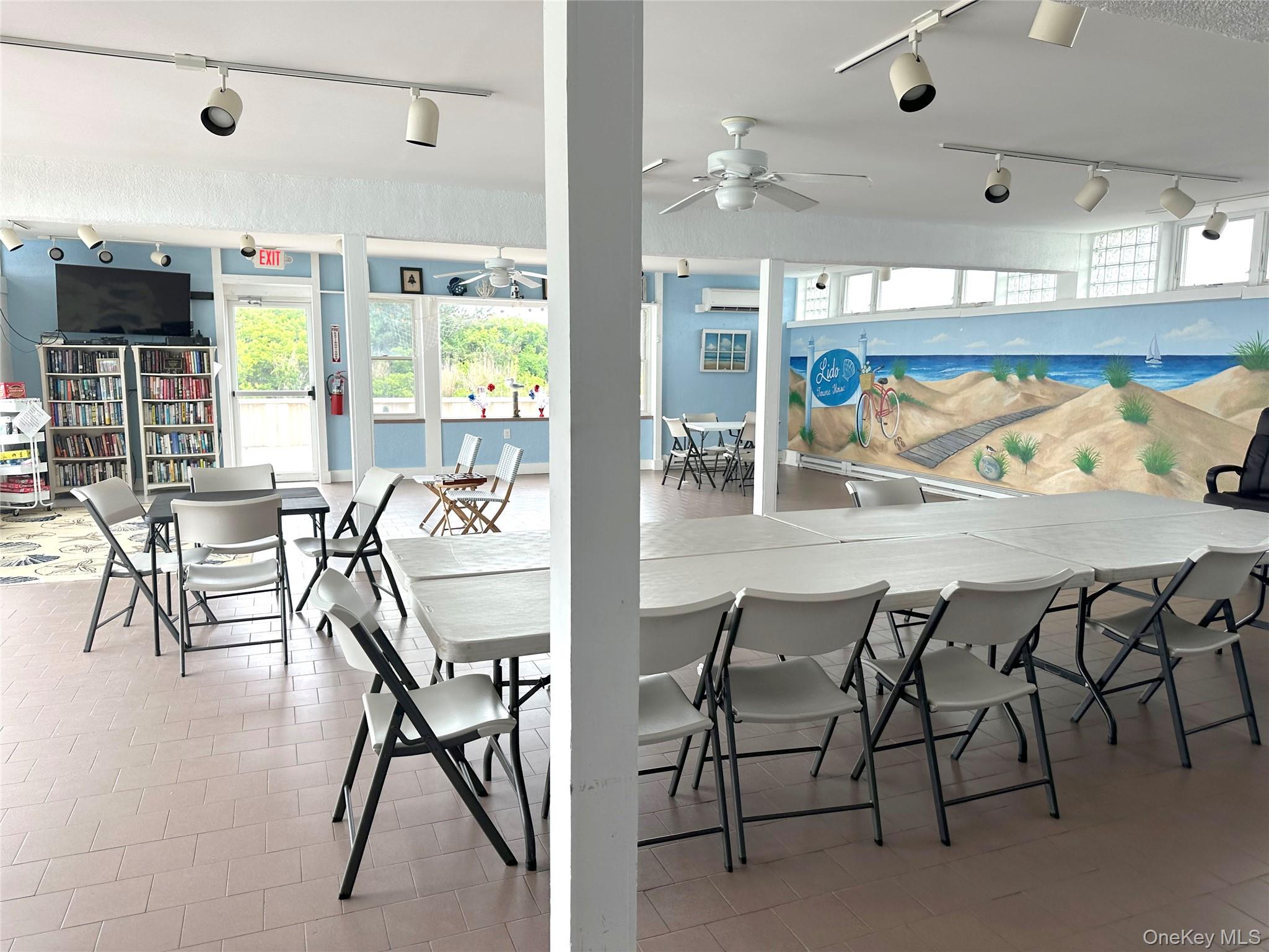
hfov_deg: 71.6
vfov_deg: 56.8
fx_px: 880
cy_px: 476
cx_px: 634
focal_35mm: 24
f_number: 1.78
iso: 80
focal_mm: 6.86
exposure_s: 1/373
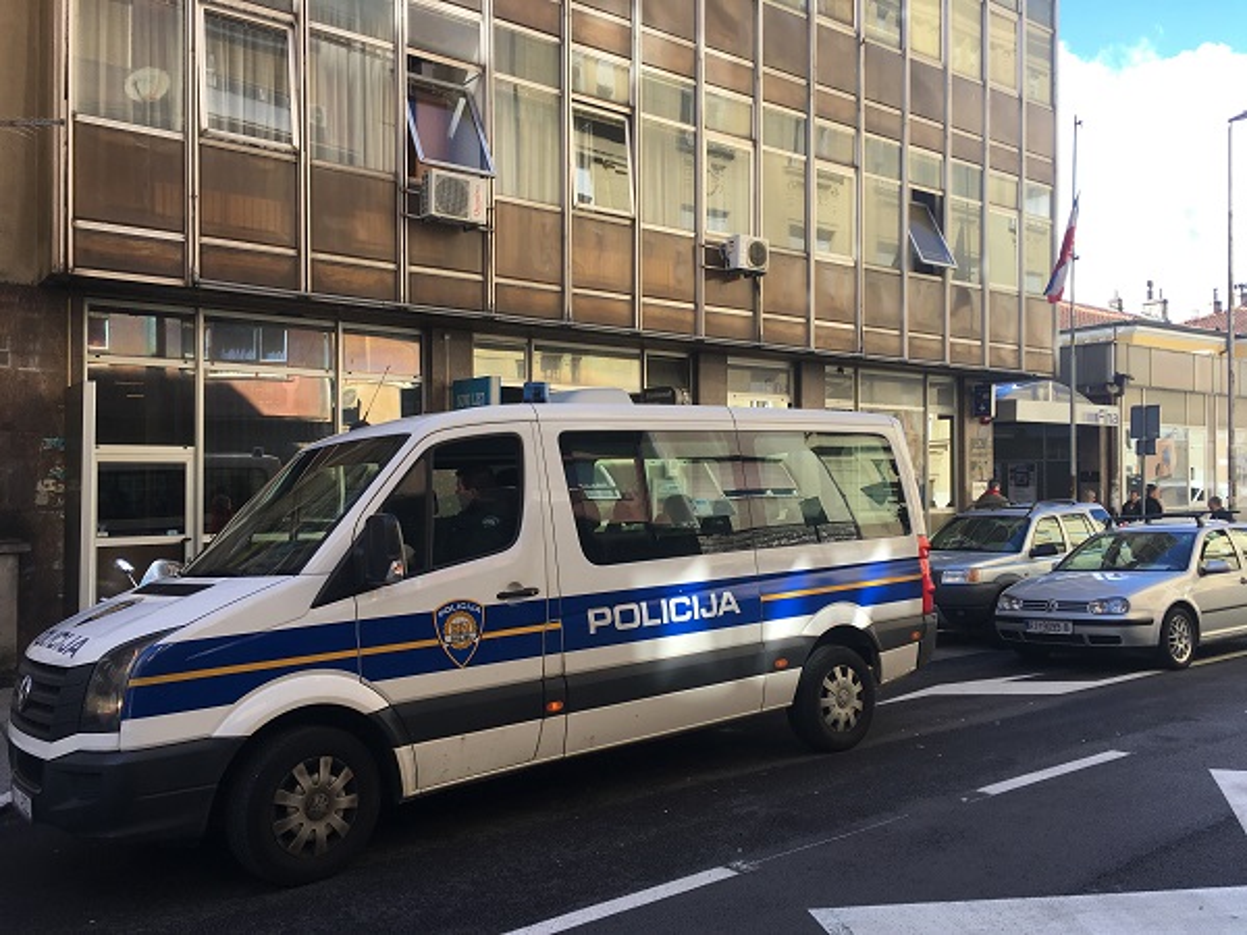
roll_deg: +0.2
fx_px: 1045
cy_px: 468
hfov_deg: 61.7
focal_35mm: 29
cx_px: 624
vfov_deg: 48.2
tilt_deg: +0.6
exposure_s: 1/349
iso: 25
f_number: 2.2
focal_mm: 4.15
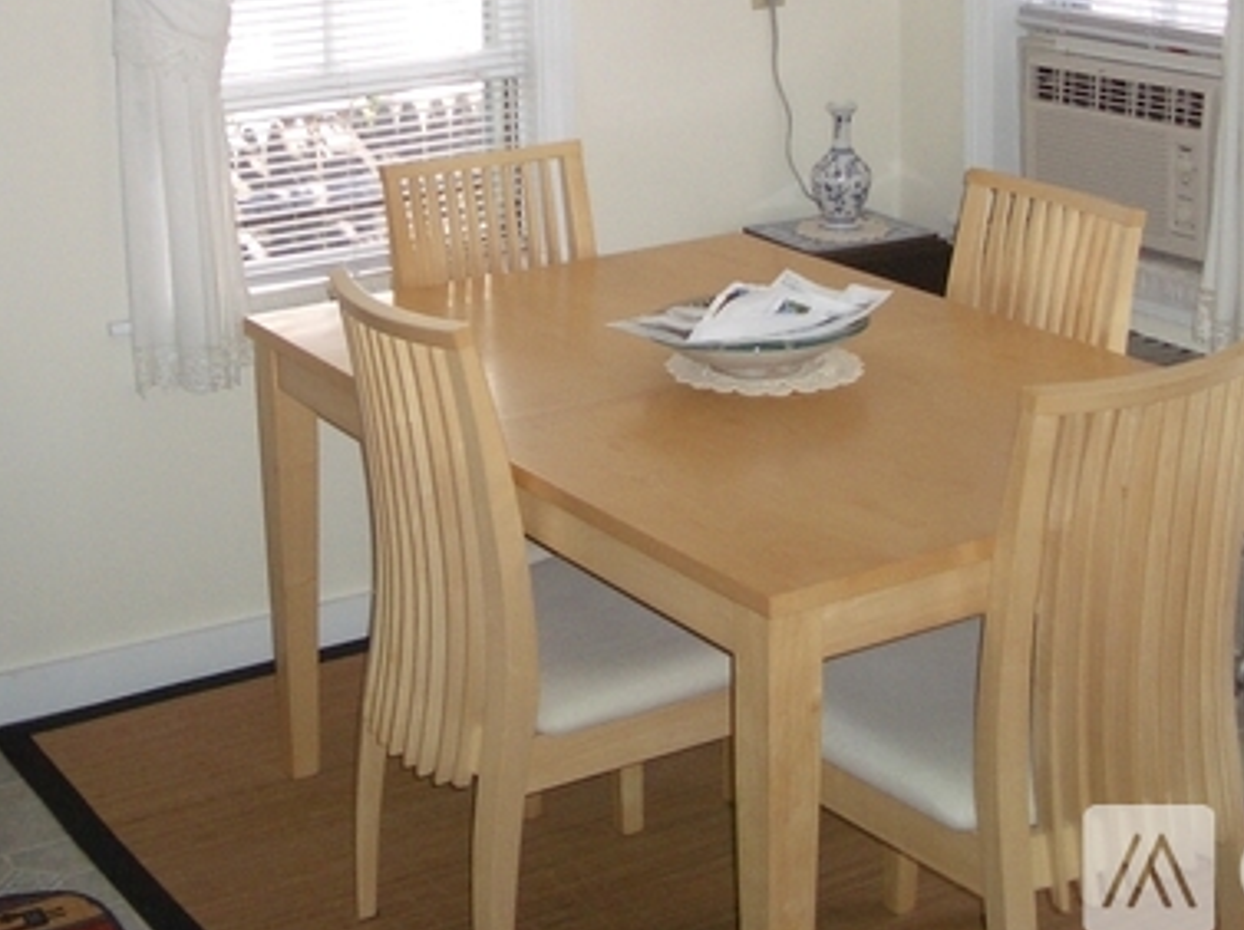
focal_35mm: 62
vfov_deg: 23.1
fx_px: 2226
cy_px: 112
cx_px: 516
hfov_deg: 31.2
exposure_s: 1/60
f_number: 2.6
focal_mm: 5.8
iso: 100
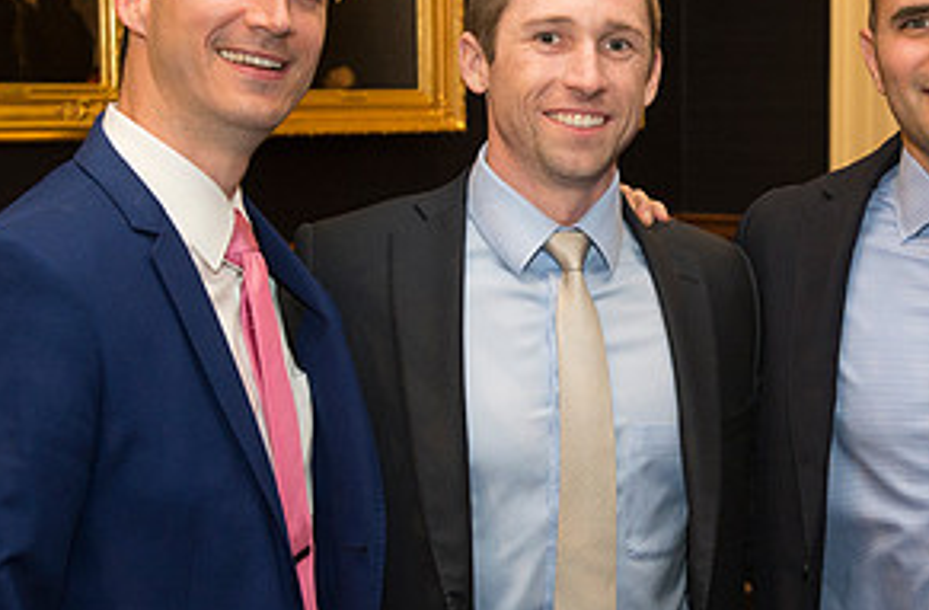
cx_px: 767
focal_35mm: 97
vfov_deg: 14.0
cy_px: 315
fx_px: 2491
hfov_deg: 20.8
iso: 1000
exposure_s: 1/60
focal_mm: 44
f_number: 5.6
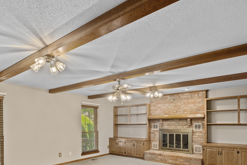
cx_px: 109
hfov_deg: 73.5
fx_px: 165
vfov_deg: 50.8
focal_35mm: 24
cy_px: 125
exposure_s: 1/8
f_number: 7.1
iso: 400
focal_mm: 10
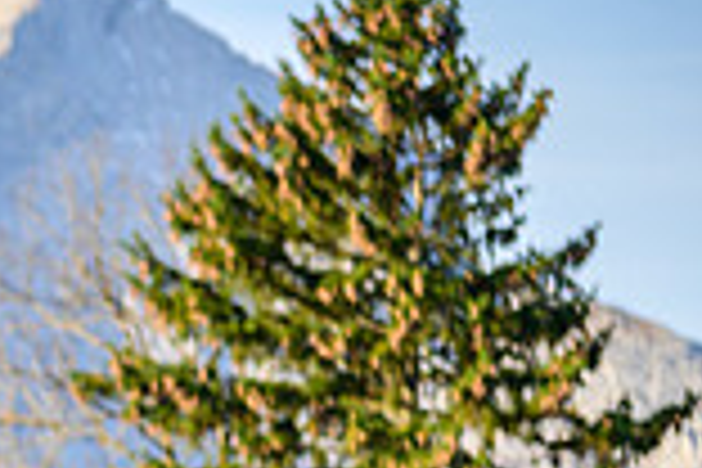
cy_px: 729
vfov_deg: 3.2
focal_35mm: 432
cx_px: -324
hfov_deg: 4.7
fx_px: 8423
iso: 100
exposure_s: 1/800
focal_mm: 116
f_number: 3.2
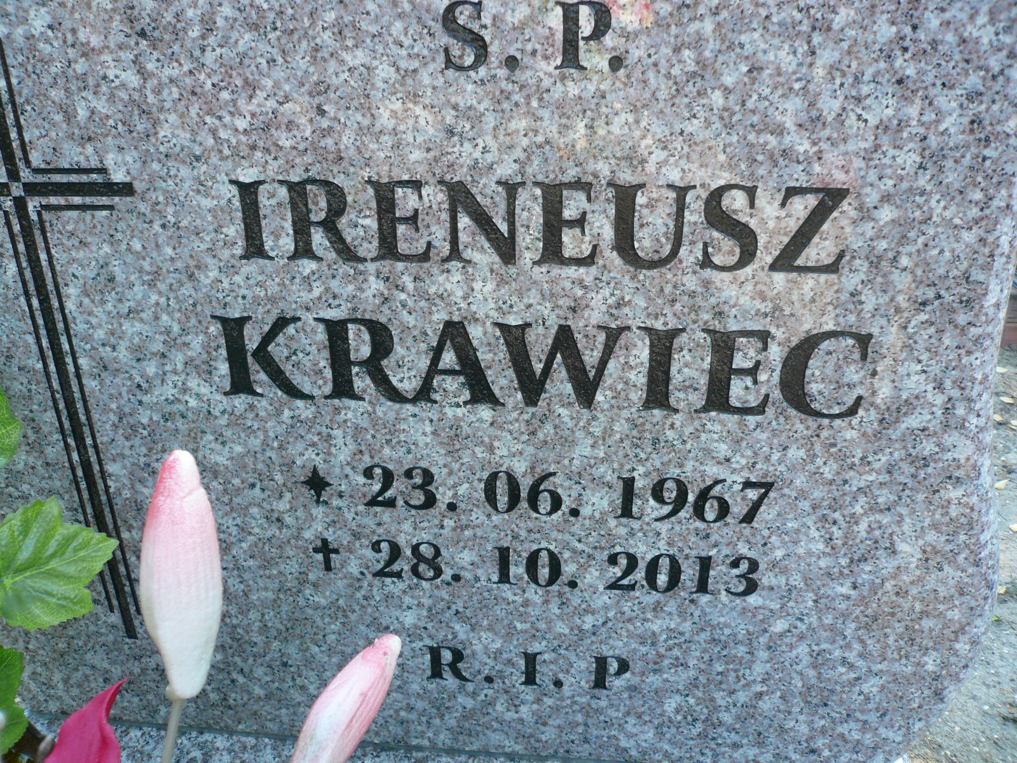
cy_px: 382
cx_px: 508
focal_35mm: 28
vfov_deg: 49.7
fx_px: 823
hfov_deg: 63.4
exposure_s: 1/100
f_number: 2.8
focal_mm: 4.6
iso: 100
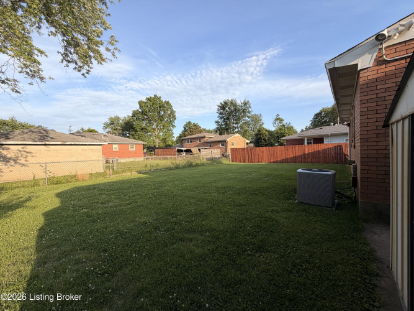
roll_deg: +3.3
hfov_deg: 102.1
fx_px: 167
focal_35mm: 14
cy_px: 156
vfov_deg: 85.7
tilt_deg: +0.4
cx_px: 207
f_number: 2.2
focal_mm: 2.22
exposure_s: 1/694
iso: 40
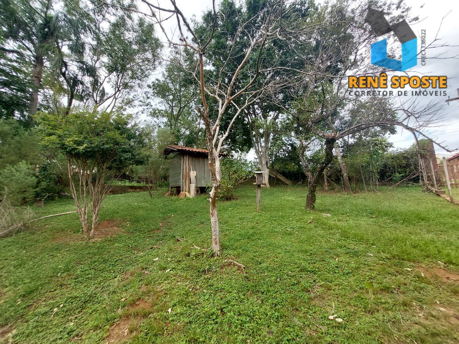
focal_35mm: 13
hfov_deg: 106.2
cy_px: 172
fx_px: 172
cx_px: 230
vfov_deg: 89.9
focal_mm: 1.74
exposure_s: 1/206
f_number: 2.2
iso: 40
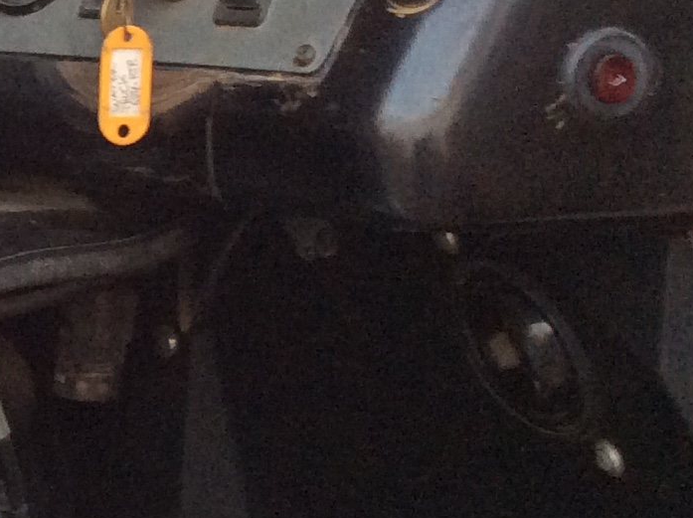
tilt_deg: -8.5
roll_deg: -0.8
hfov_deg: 14.8
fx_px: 2379
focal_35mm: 119
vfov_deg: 12.4
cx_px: -487
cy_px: 309
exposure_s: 1/25
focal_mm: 3.3
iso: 125
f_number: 2.4
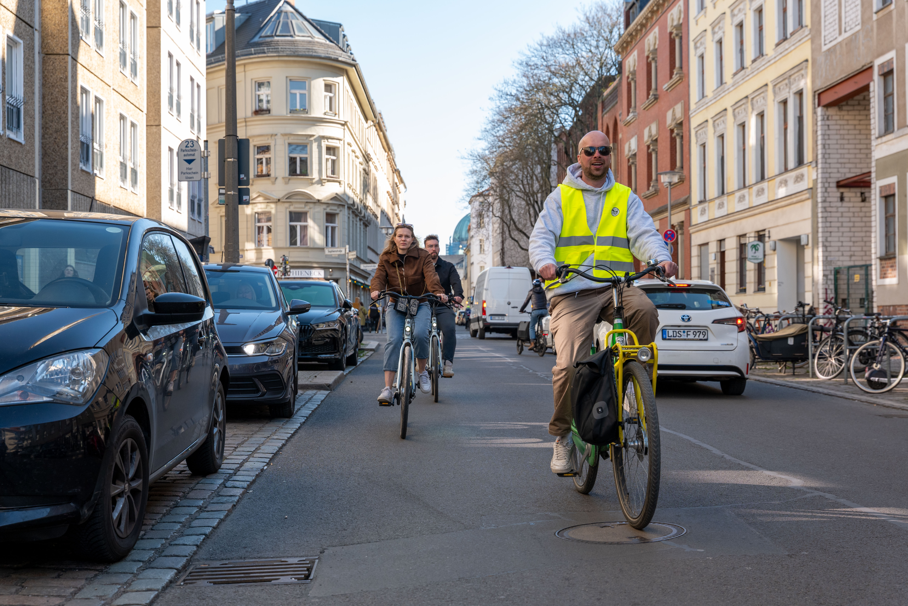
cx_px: 454
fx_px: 1185
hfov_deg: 41.9
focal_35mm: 47
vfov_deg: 28.6
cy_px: 303
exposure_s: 1/640
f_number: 4.5
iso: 500
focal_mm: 47
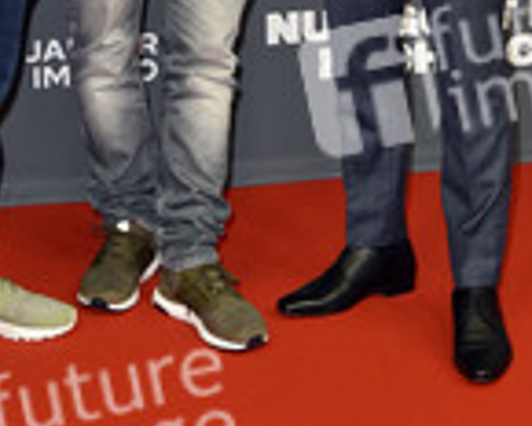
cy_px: -114
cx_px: 154
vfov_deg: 12.1
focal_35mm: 124
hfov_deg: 15.5
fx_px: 1952
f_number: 5.6
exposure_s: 1/200
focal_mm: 48
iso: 1000
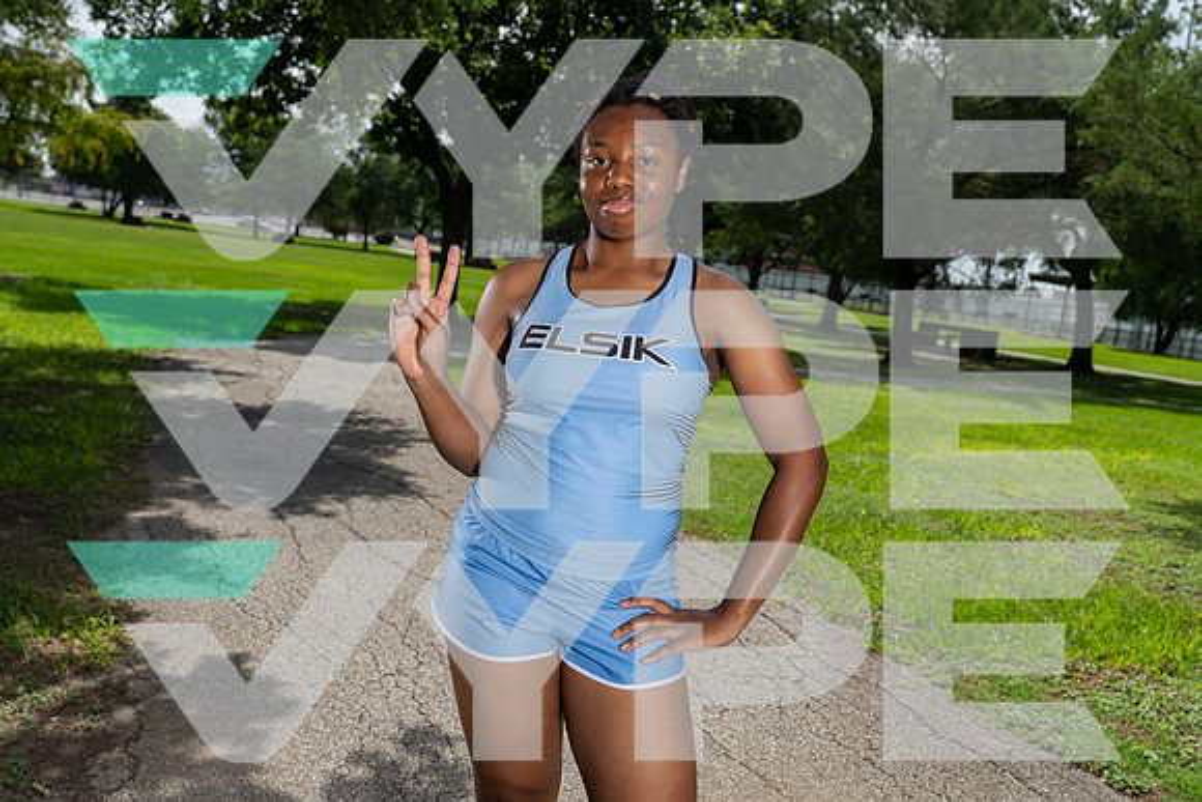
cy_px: 401
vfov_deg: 36.0
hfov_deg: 51.9
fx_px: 1236
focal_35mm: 37
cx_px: 601
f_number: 5.6
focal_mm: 37
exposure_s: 1/1600
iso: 250
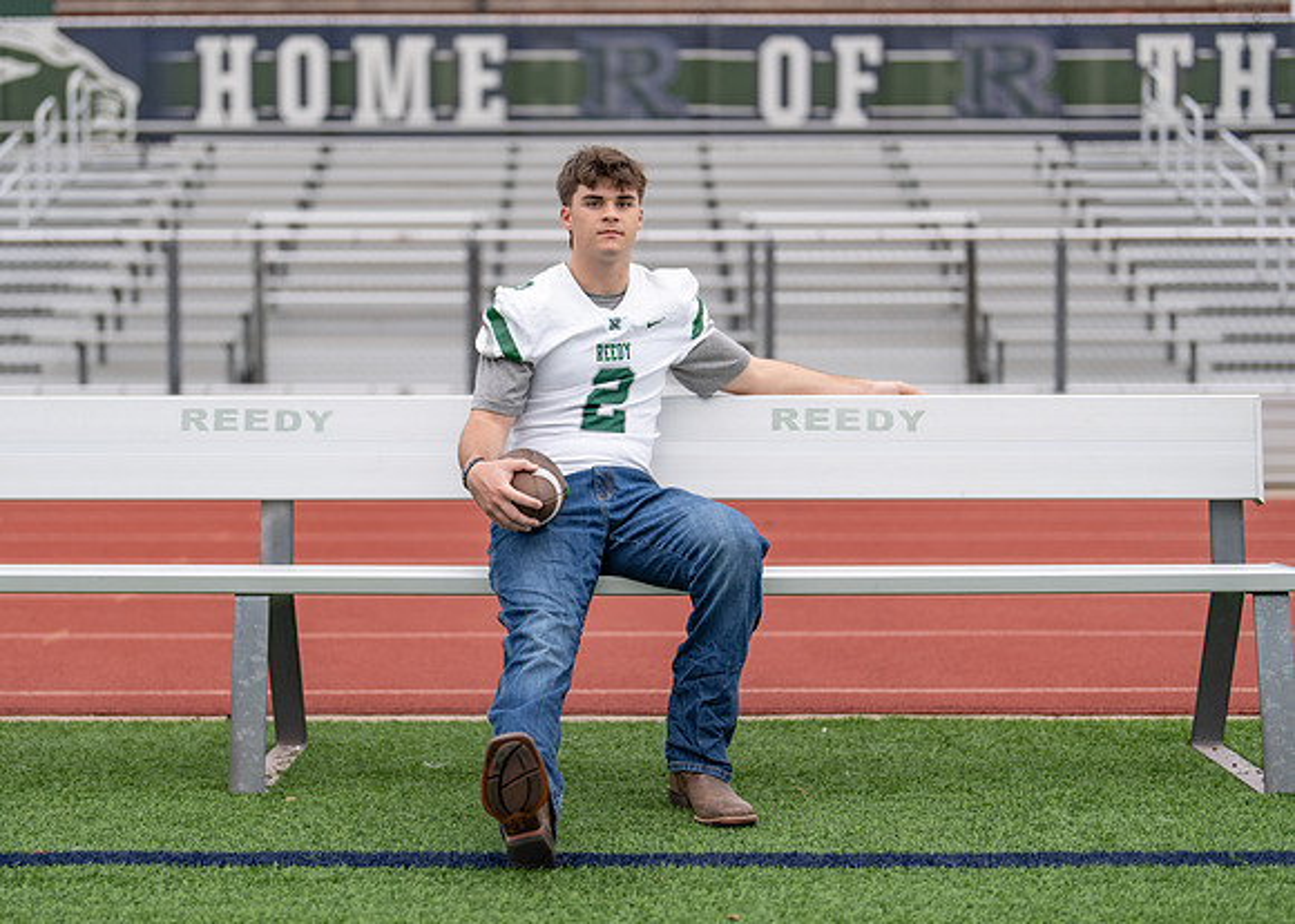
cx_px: 572
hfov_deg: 32.0
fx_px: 2254
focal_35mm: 61
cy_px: 449
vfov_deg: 23.2
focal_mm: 50
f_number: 1.2
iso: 100
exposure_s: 1/500
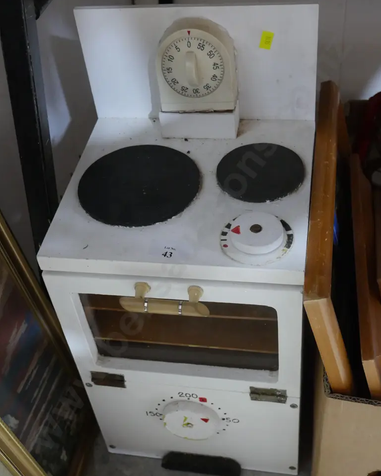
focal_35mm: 48
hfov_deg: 31.5
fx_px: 676
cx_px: 190
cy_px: 244
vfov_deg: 38.8
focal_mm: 23
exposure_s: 1/25
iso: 3200
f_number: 5.1
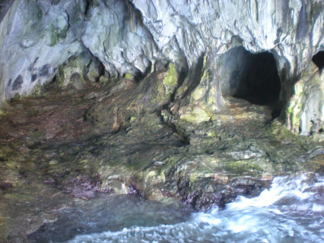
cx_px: 162
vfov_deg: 37.7
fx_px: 356
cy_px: 122
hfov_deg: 49.0
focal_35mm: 38
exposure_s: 1/8
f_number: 3.1
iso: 351
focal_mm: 6.3
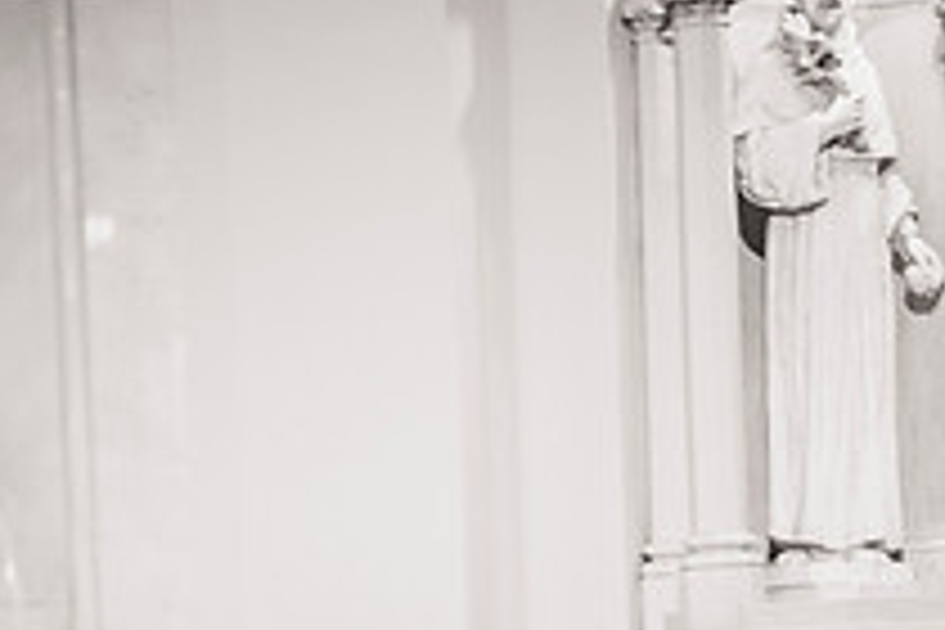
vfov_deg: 4.6
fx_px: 7848
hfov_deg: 6.9
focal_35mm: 299
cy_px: 958
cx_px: 439
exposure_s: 1/160
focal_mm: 140
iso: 1600
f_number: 2.8
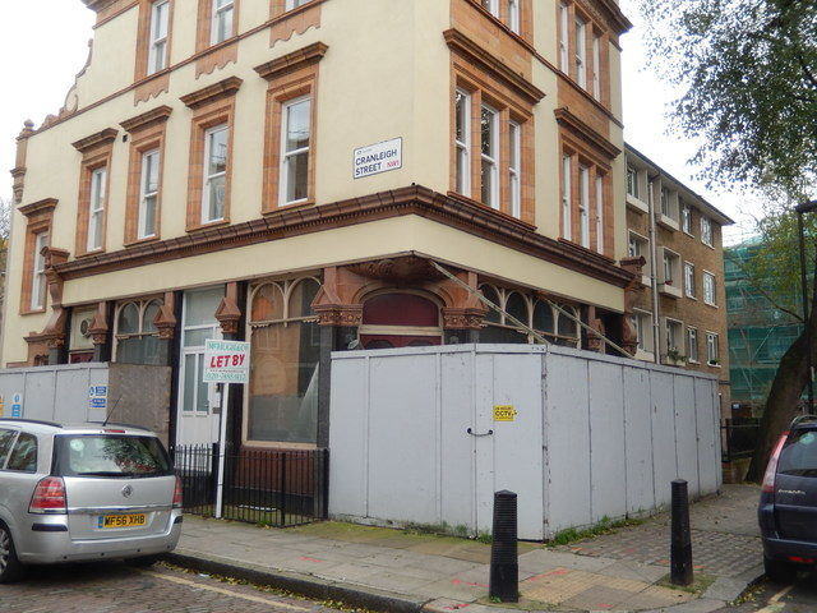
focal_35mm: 32
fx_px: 755
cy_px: 306
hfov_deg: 56.8
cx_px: 408
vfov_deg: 44.2
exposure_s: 1/125
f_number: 3.8
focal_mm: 5.7
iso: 125
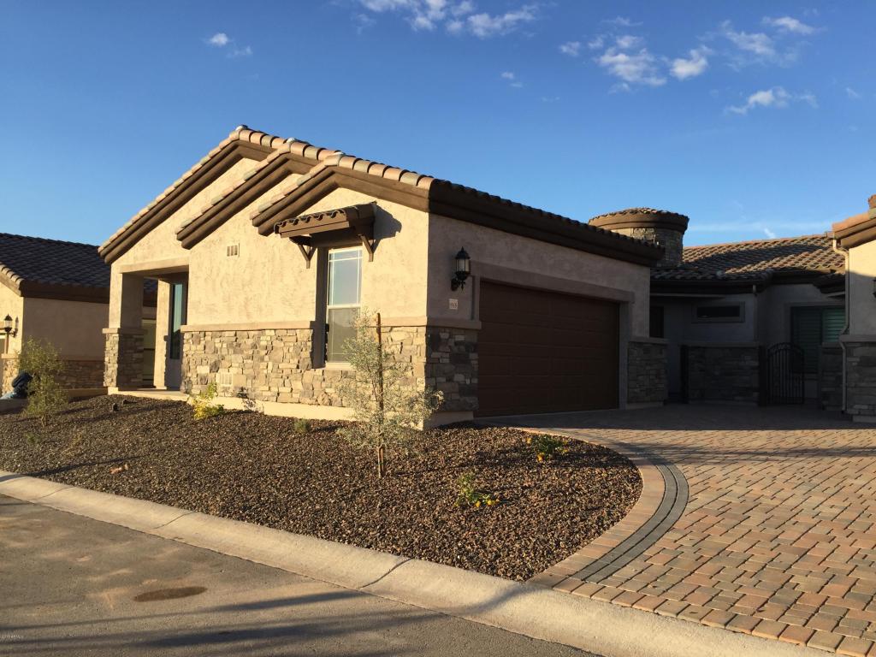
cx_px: 438
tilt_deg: +2.7
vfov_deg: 48.2
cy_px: 328
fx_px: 734
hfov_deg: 61.7
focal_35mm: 29
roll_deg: -1.7
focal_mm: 4.15
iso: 32
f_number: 2.2
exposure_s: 1/964
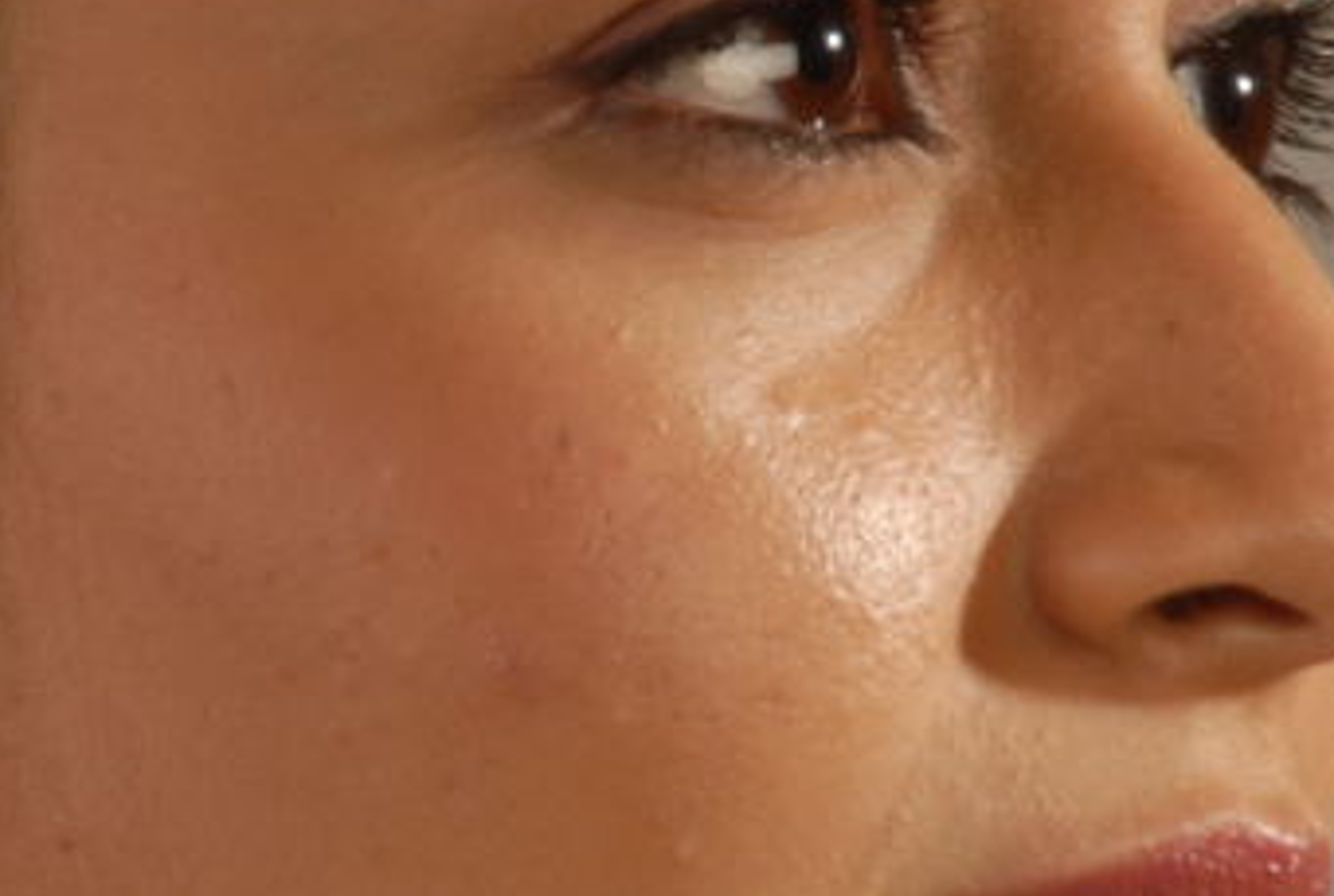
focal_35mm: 1406
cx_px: 16
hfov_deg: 1.5
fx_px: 52214
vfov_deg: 1.0
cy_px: 256
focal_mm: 200
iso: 100
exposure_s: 1/160
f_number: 16
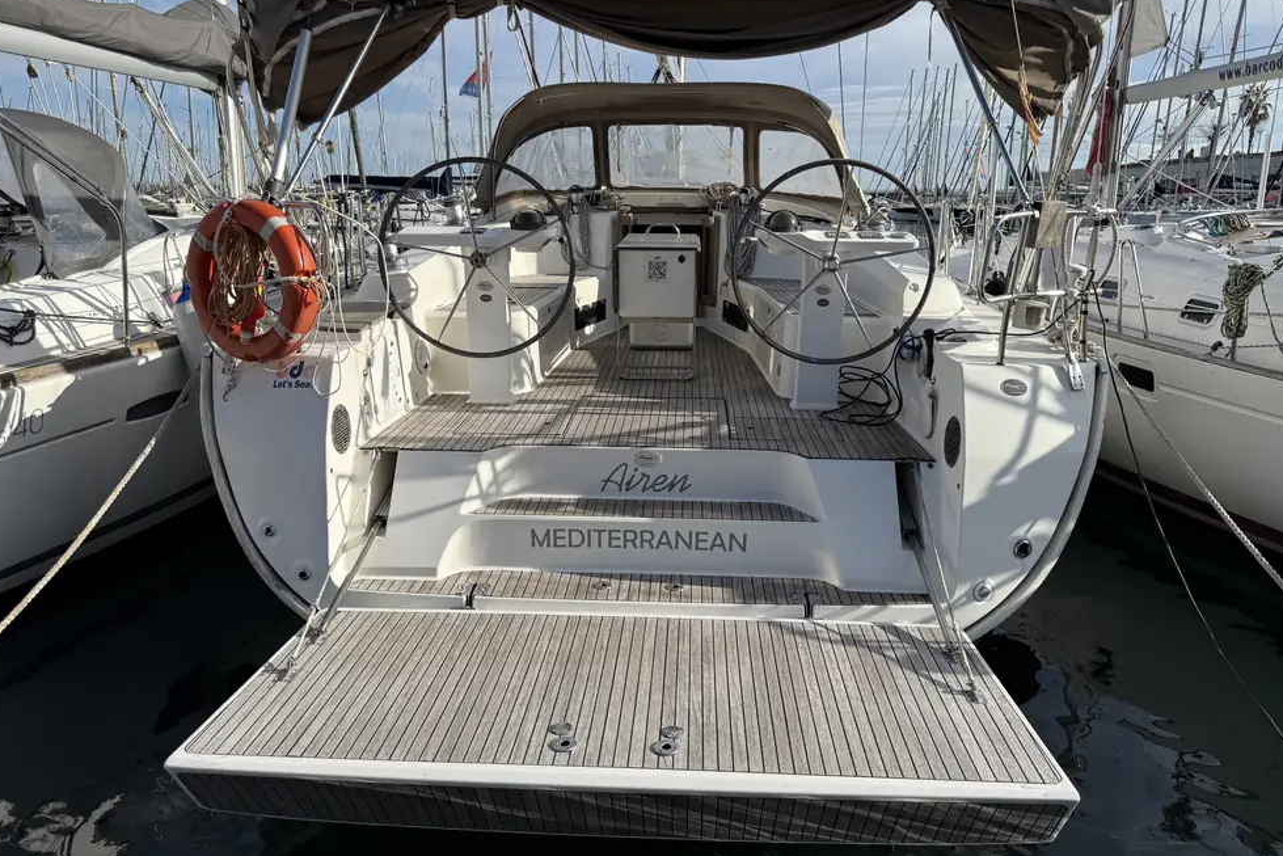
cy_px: 408
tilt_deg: -12.4
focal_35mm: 26
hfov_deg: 69.4
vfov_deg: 49.6
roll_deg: +0.2
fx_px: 927
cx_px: 649
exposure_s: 1/5714
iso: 80
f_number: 1.78
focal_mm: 6.76
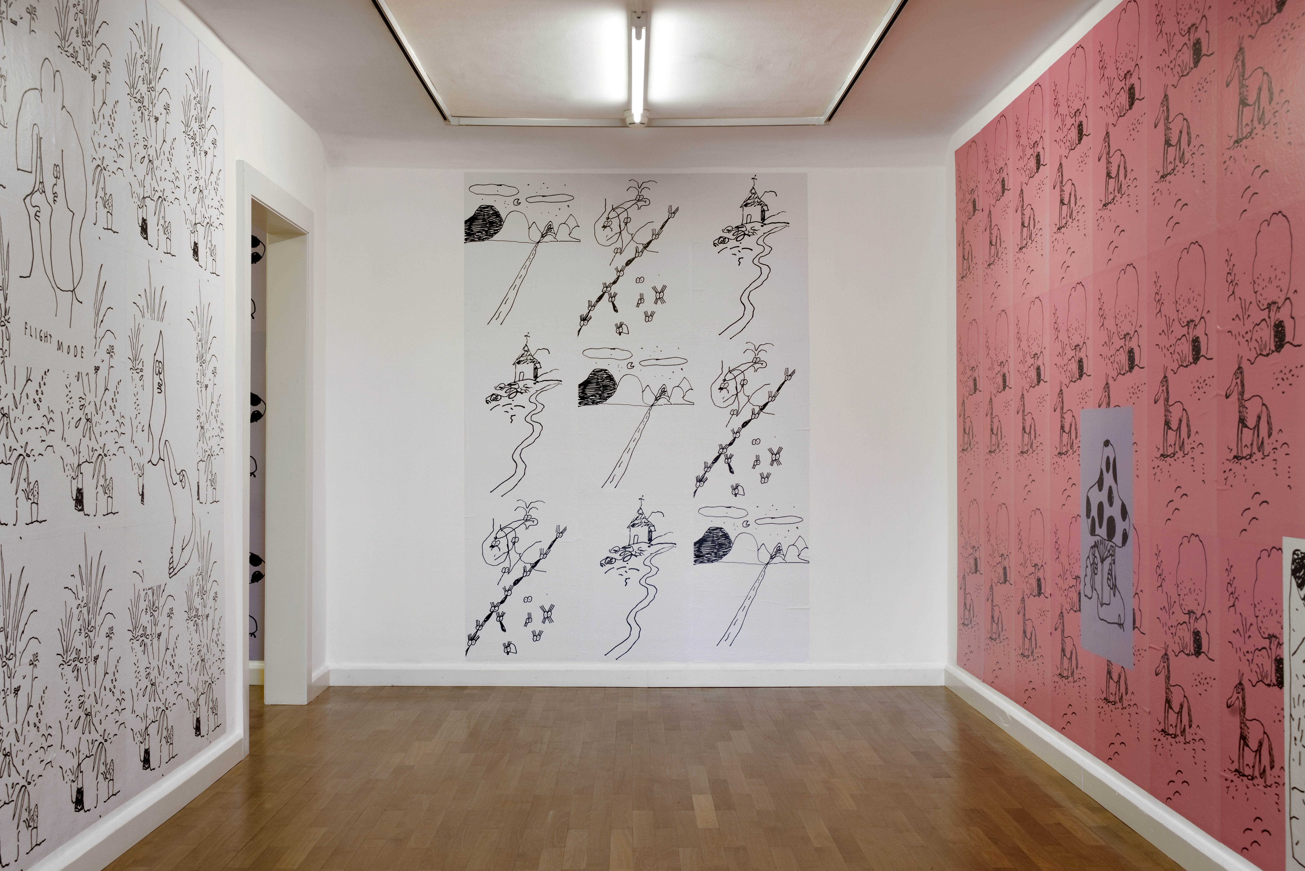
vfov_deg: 33.4
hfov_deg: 48.4
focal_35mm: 40
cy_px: 436
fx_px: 1450
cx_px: 652
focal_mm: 40
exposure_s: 1/3
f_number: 8
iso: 100
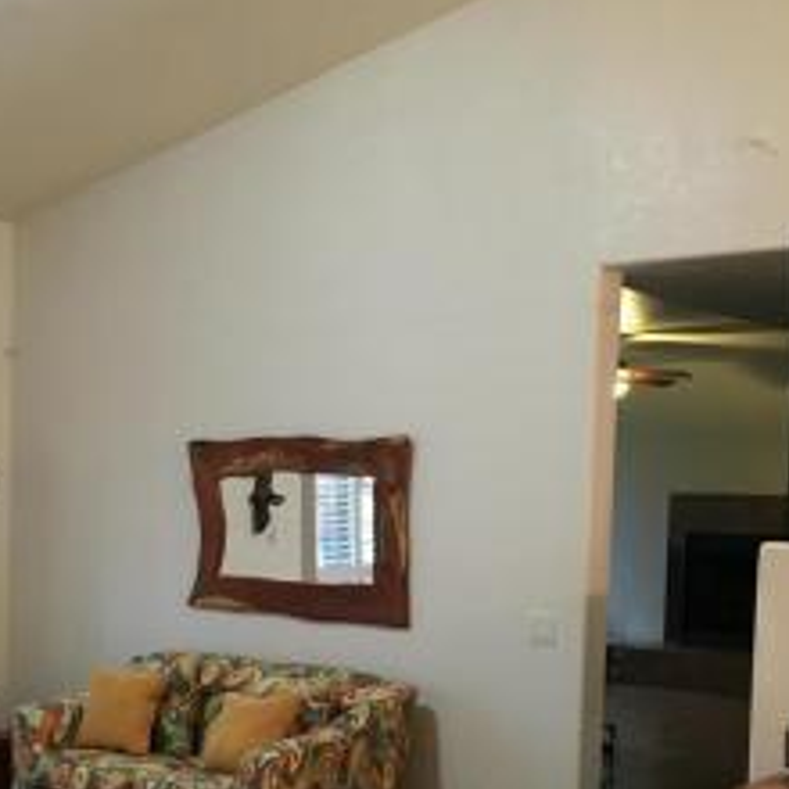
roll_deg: -0.8
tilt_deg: -2.2
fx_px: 1444
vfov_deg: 30.0
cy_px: 595
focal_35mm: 56
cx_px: 276
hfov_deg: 30.4
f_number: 2.2
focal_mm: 4.15
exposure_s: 1/17
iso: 200
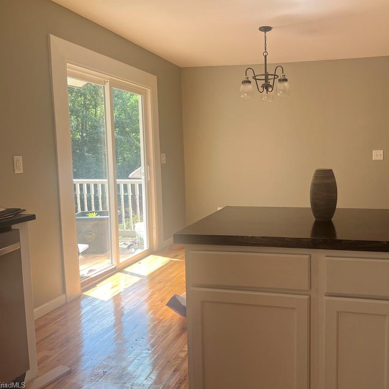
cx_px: 251
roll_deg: +0.9
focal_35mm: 31
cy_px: 193
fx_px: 394
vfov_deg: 52.5
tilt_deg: -6.3
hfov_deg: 51.8
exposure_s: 1/172
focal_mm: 5.7
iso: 40
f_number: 1.5
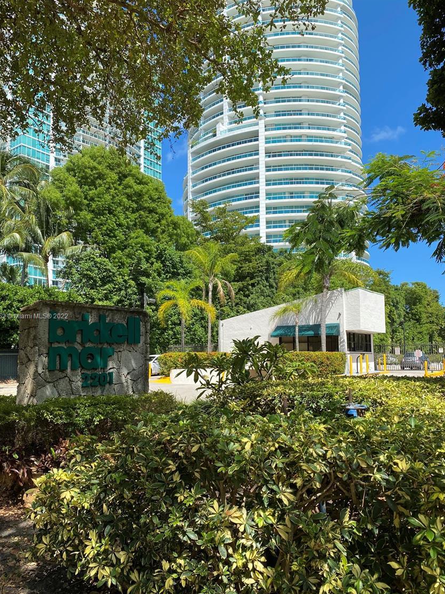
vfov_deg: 63.4
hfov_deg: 49.7
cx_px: 210
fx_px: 480
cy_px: 317
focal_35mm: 28
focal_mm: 4.25
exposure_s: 1/1585
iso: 32
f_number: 1.8
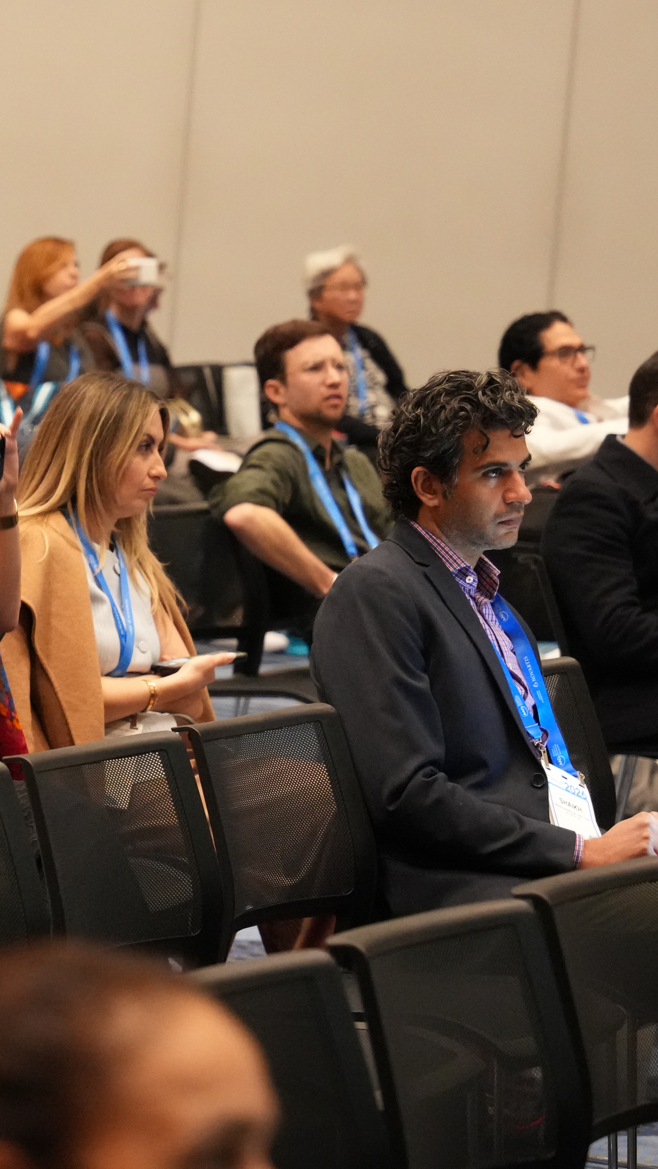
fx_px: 5148
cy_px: 582
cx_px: -192
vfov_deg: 13.0
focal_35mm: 166
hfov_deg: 7.2
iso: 6400
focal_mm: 70
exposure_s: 1/80
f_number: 2.8
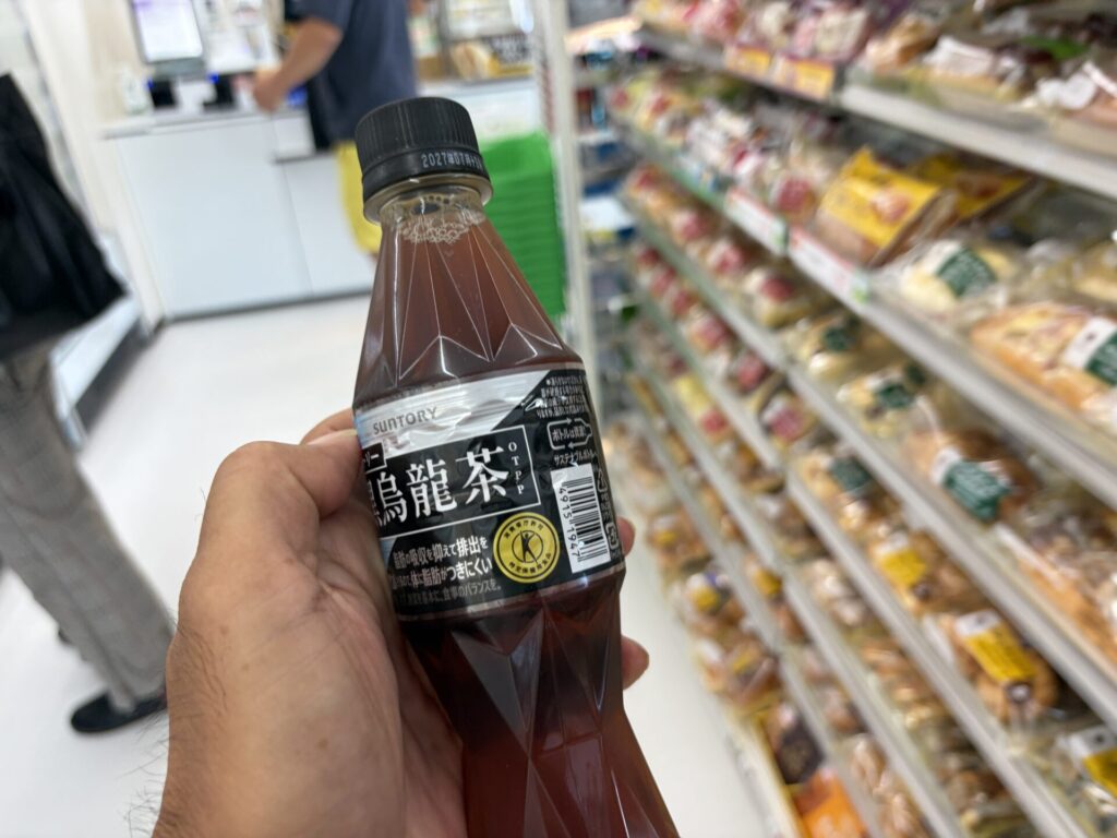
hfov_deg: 67.3
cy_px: 419
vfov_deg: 53.1
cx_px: 558
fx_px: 839
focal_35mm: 26
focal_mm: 5.96
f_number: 1.6
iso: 100
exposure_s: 1/120
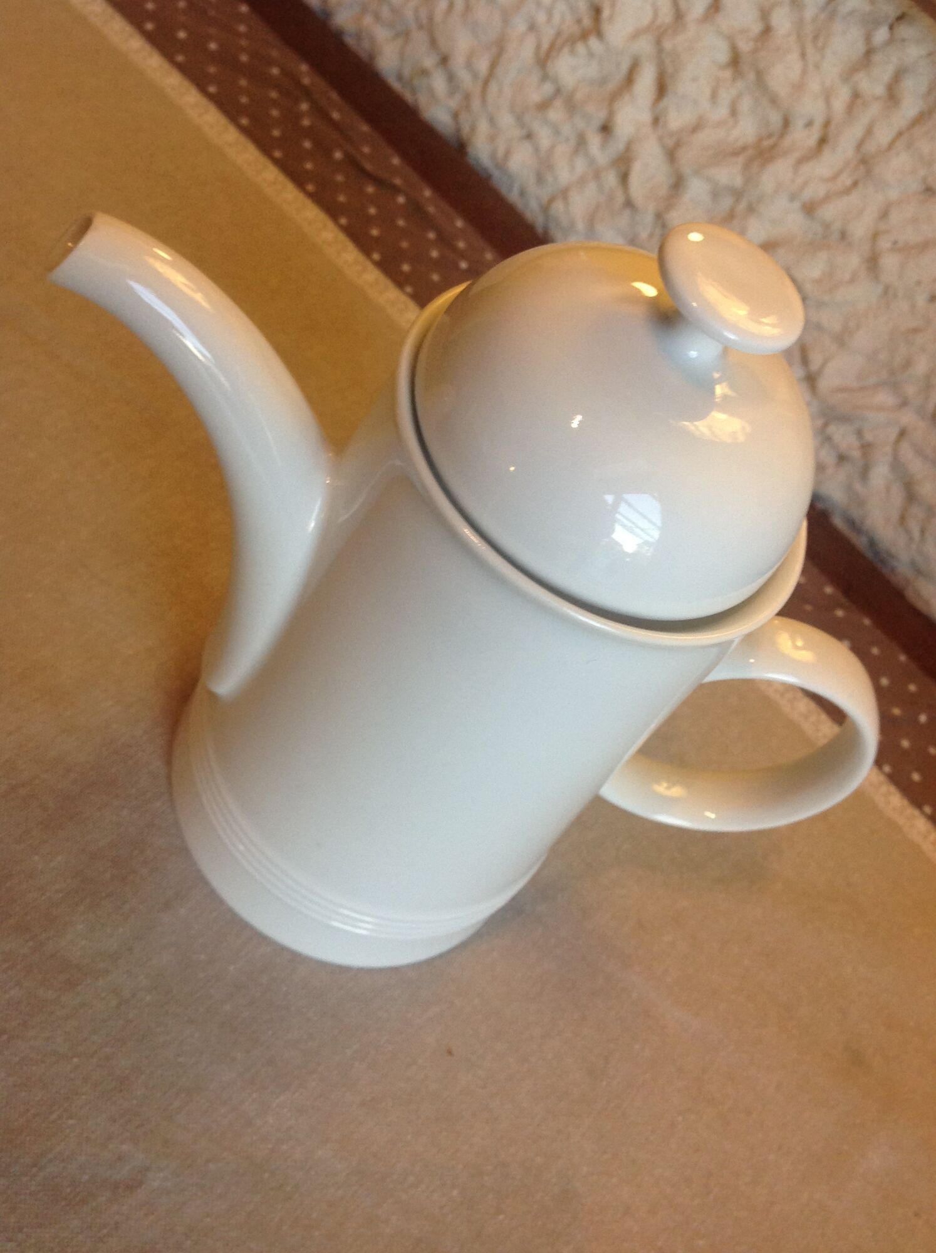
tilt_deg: -48.2
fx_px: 1265
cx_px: 468
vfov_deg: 52.7
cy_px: 626
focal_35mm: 35
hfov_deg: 40.6
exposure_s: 1/15
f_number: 2.4
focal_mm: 4.28
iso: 100
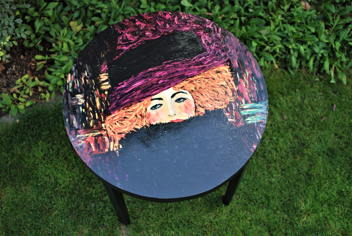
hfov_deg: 37.8
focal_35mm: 52
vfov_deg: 25.8
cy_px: 118
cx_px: 176
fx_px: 514
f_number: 1.8
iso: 100
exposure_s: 1/160
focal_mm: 35
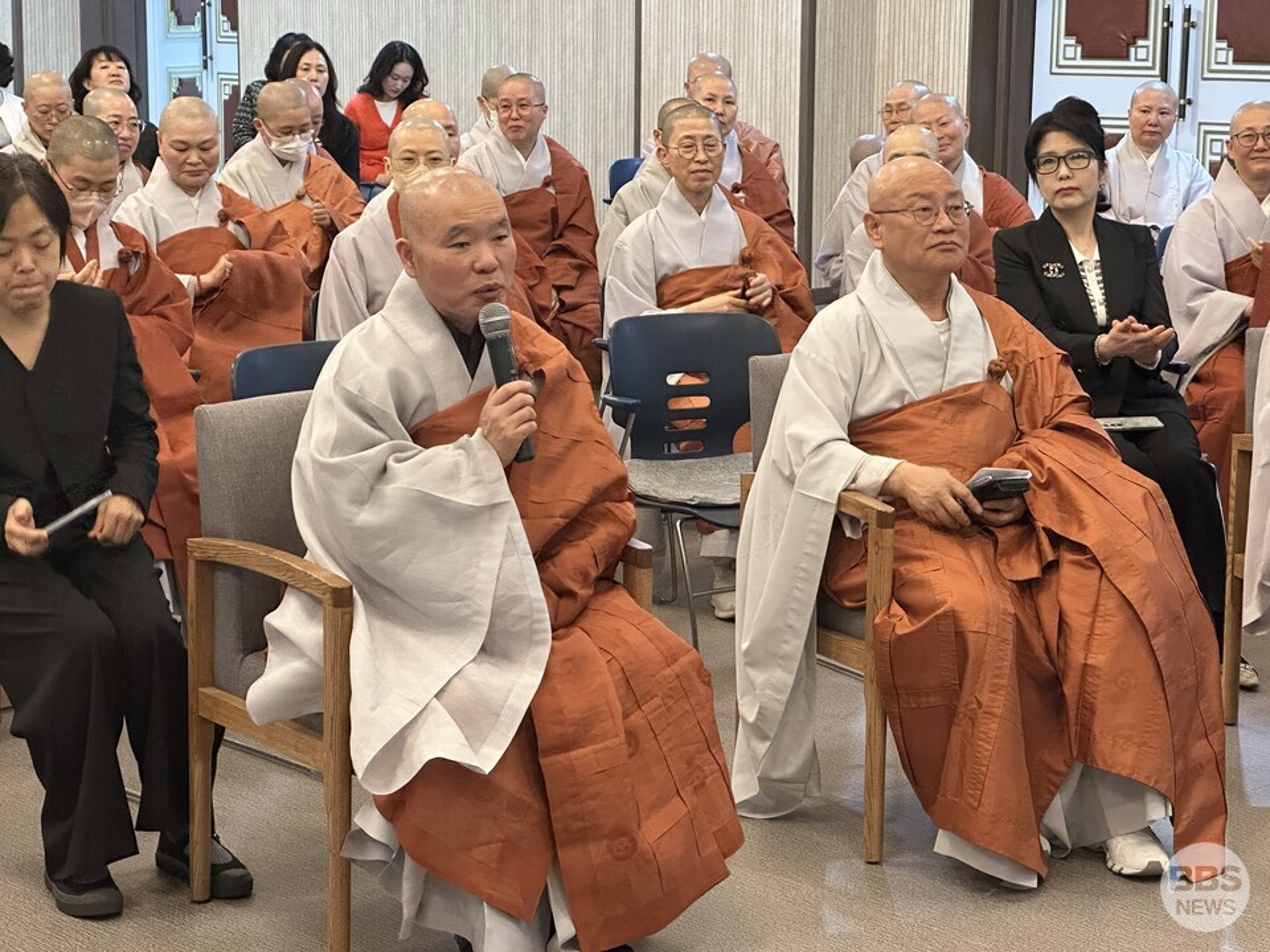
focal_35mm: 77
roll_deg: -0.5
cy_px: 476
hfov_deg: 25.3
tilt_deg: -9.9
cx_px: 635
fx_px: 2825
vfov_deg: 19.1
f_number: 2.8
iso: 400
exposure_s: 1/60
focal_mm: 9
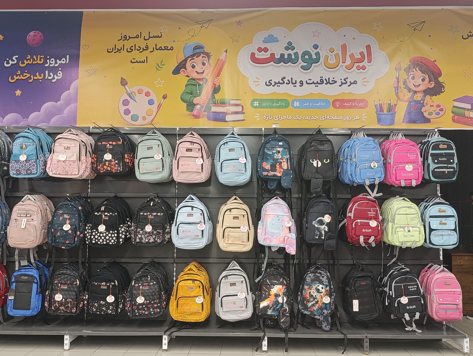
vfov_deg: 44.3
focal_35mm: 32
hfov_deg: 56.7
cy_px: 178
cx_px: 236
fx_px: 438
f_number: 1.65
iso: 1000
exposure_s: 1/100
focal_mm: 6.14
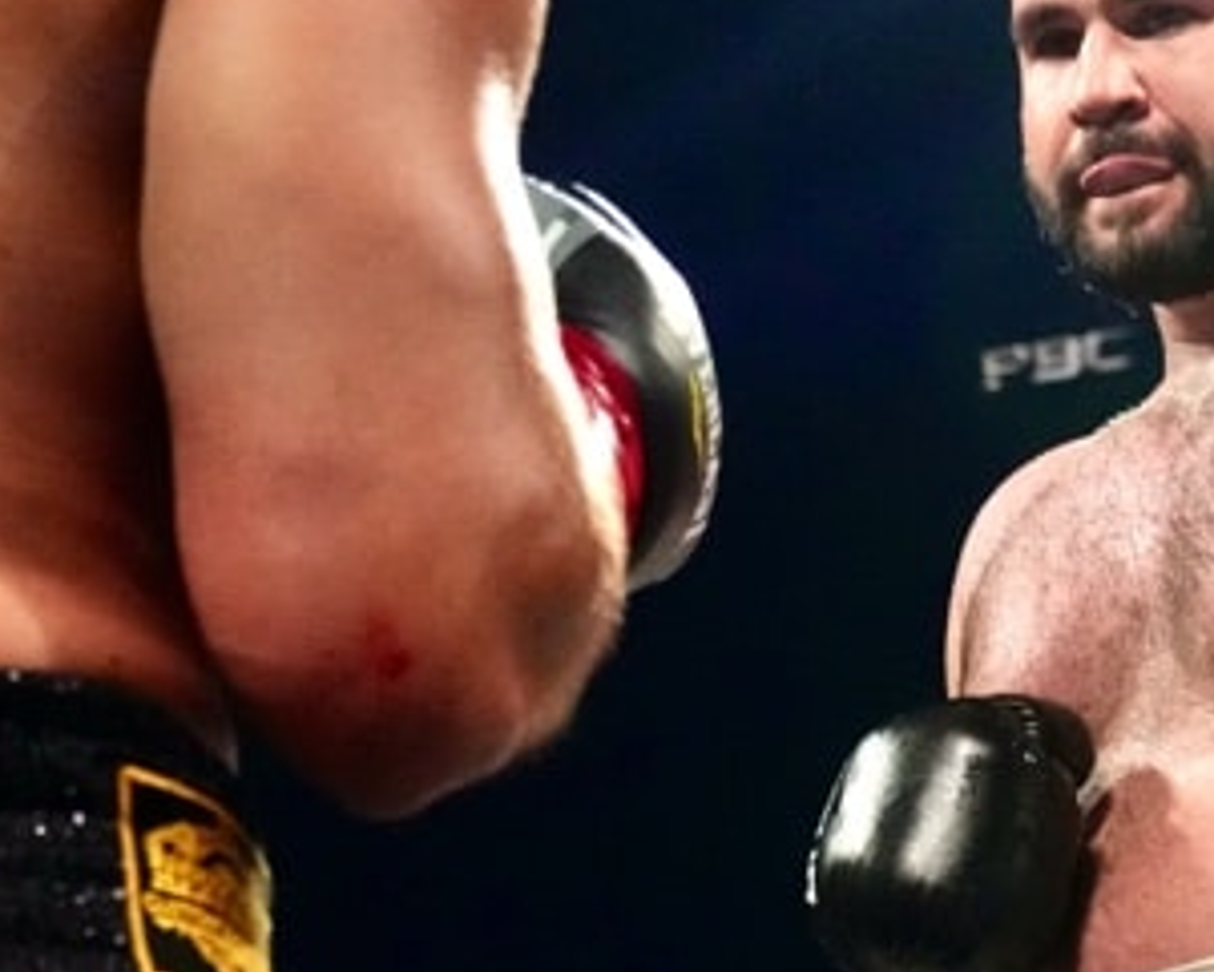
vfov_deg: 9.0
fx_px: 6110
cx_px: 891
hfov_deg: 11.3
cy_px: 1268
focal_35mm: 170
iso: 10000
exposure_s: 1/1000
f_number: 5
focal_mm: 42
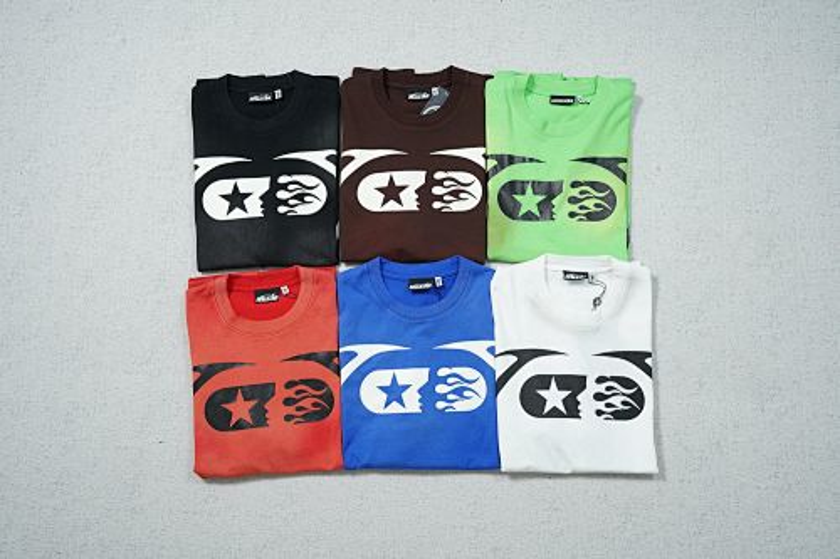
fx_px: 816
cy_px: 280
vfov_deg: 37.8
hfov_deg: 54.5
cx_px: 420
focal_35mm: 35
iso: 1600
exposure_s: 1/100
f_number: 10
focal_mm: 35
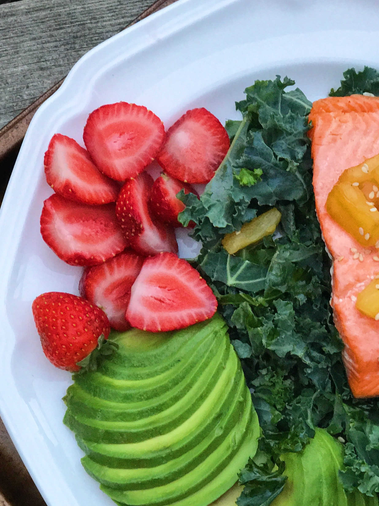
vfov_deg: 20.3
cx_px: 284
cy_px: 371
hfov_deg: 15.3
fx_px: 1401
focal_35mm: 96
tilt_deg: -85.1
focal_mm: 6.6
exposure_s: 1/60
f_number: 2.8
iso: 125
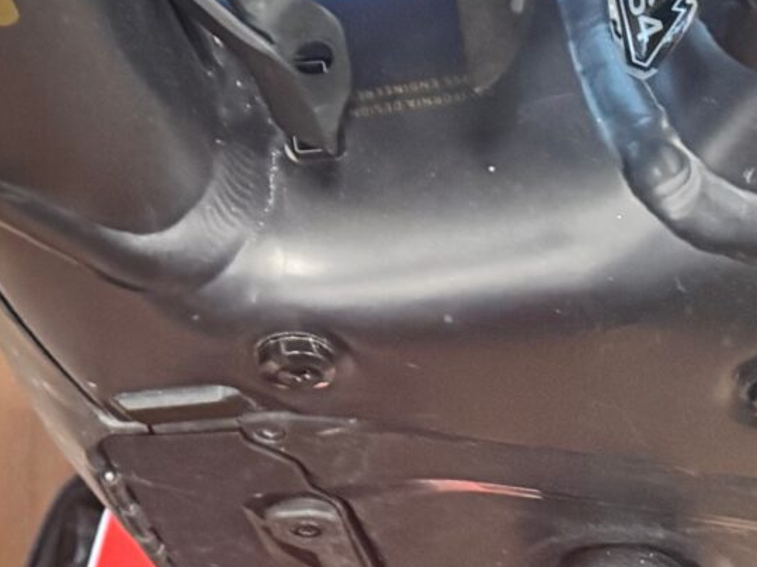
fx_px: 2492
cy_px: -735
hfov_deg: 14.0
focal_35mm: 114
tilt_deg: -46.1
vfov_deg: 11.2
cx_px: -834
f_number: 1.78
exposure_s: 1/50
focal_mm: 6.76
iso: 320
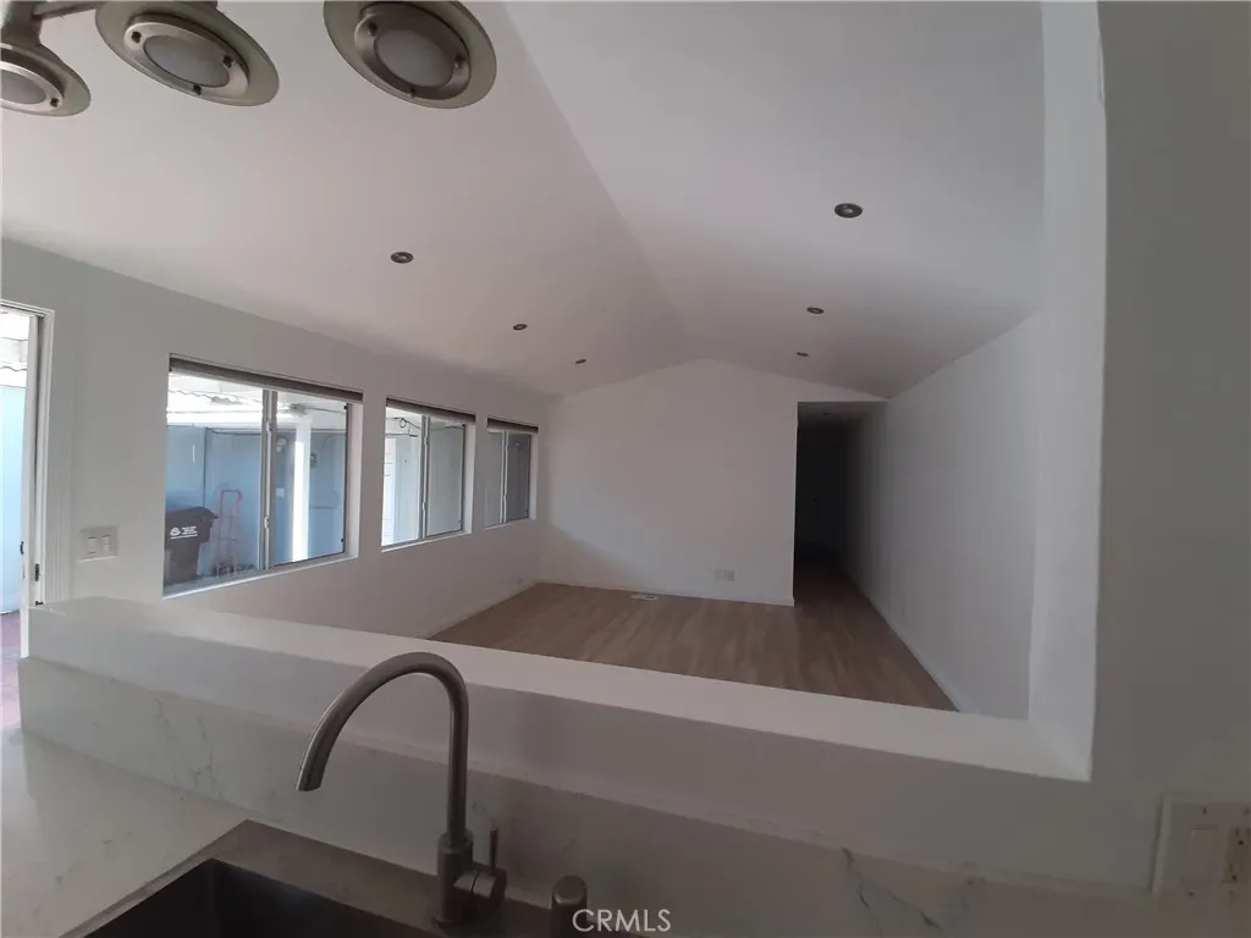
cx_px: 626
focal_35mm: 13
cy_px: 469
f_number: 2.2
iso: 64
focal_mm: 1.42
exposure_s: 1/120
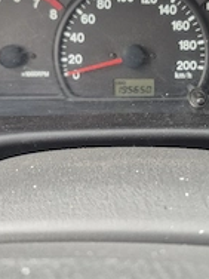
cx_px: 148
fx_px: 394
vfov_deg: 37.8
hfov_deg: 29.4
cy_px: 65
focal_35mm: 49
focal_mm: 5.4
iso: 160
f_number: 1.8
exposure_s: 1/100
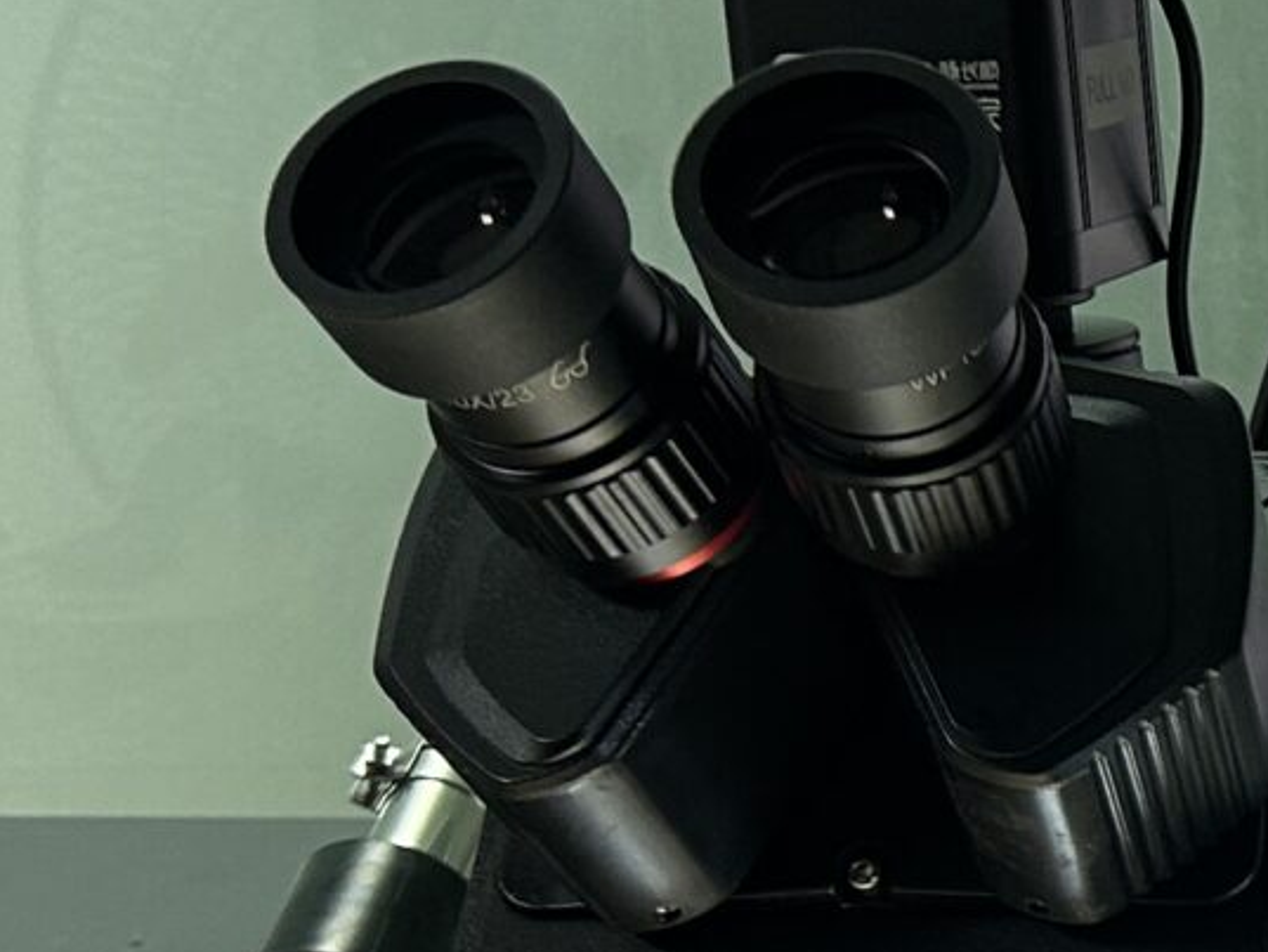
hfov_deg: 14.5
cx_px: 2073
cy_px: 1120
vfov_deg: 11.7
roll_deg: +1.1
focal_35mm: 124
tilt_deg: -17.1
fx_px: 4543
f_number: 1.5
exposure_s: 1/100
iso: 64
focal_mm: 5.7
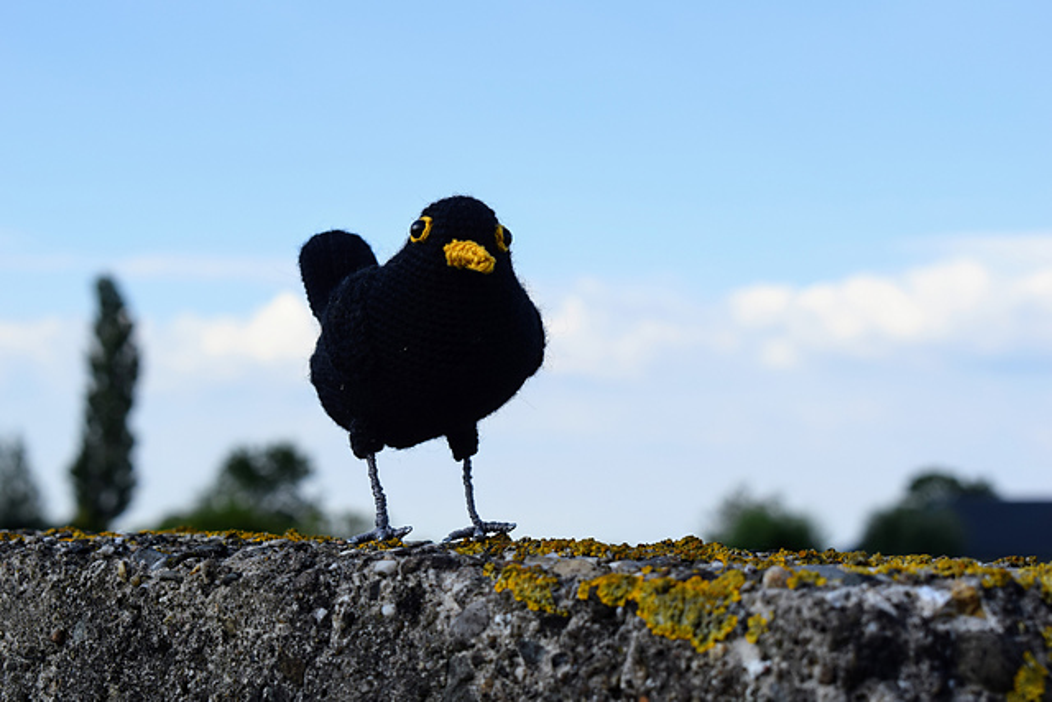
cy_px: 351
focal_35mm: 82
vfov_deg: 16.6
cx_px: 526
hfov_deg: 24.6
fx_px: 2411
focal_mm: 55
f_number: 10
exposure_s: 1/400
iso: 200
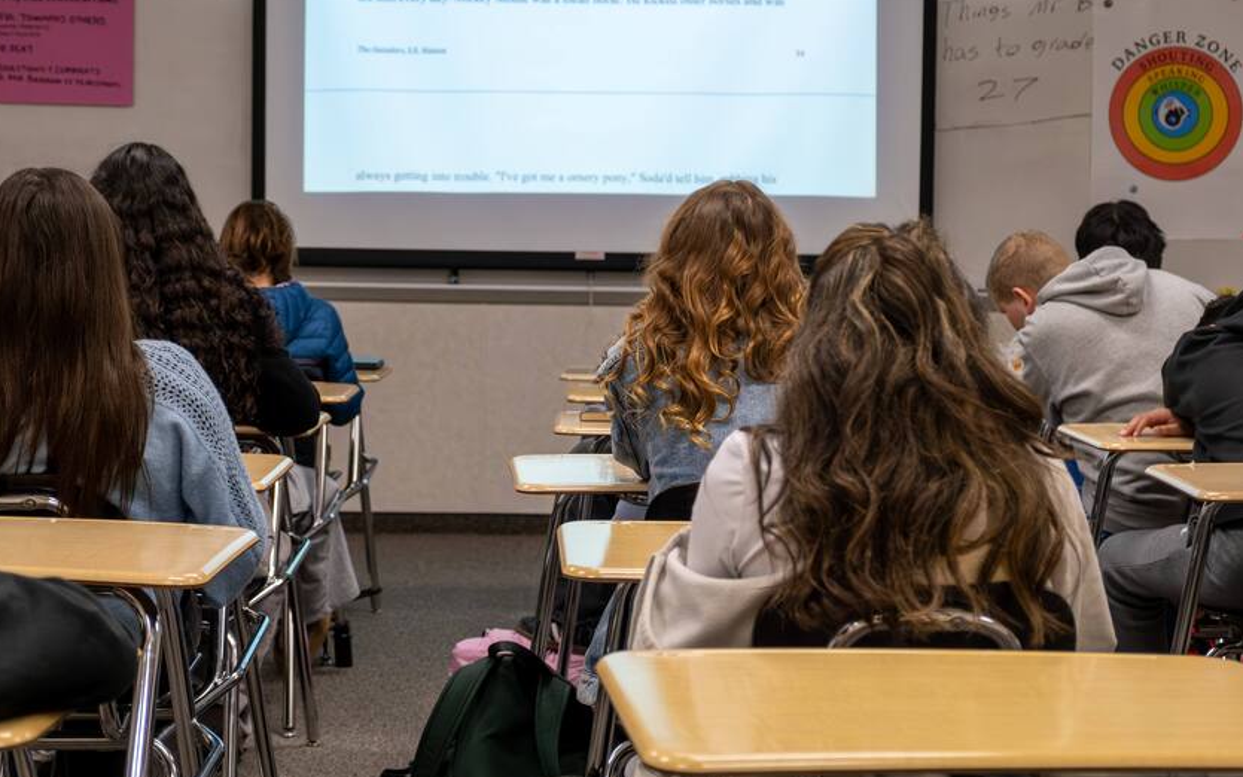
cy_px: 367
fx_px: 2439
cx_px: 543
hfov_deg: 28.6
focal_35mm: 72
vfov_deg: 18.1
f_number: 3.6
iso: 3200
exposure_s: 1/320
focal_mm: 39
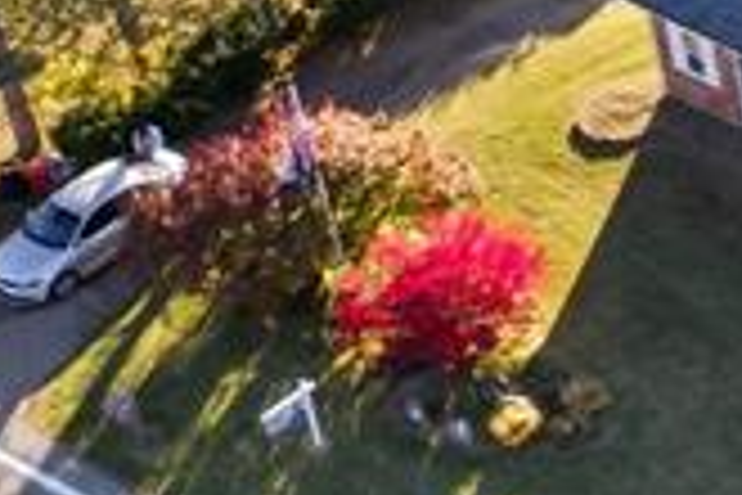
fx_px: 3586
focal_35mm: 174
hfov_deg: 10.3
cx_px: 1772
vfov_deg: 7.8
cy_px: -218
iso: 200
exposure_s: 1/160
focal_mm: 10.3
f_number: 7.1
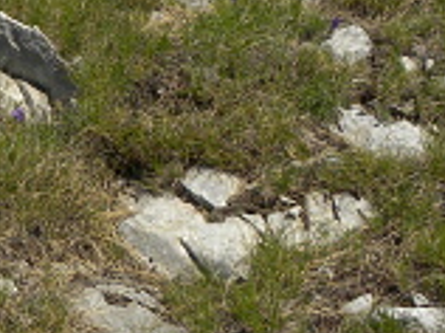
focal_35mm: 79
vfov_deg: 18.3
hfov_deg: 23.1
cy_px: 23
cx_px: -62
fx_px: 1014
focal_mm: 4.6
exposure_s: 1/640
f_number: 5.6
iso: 100
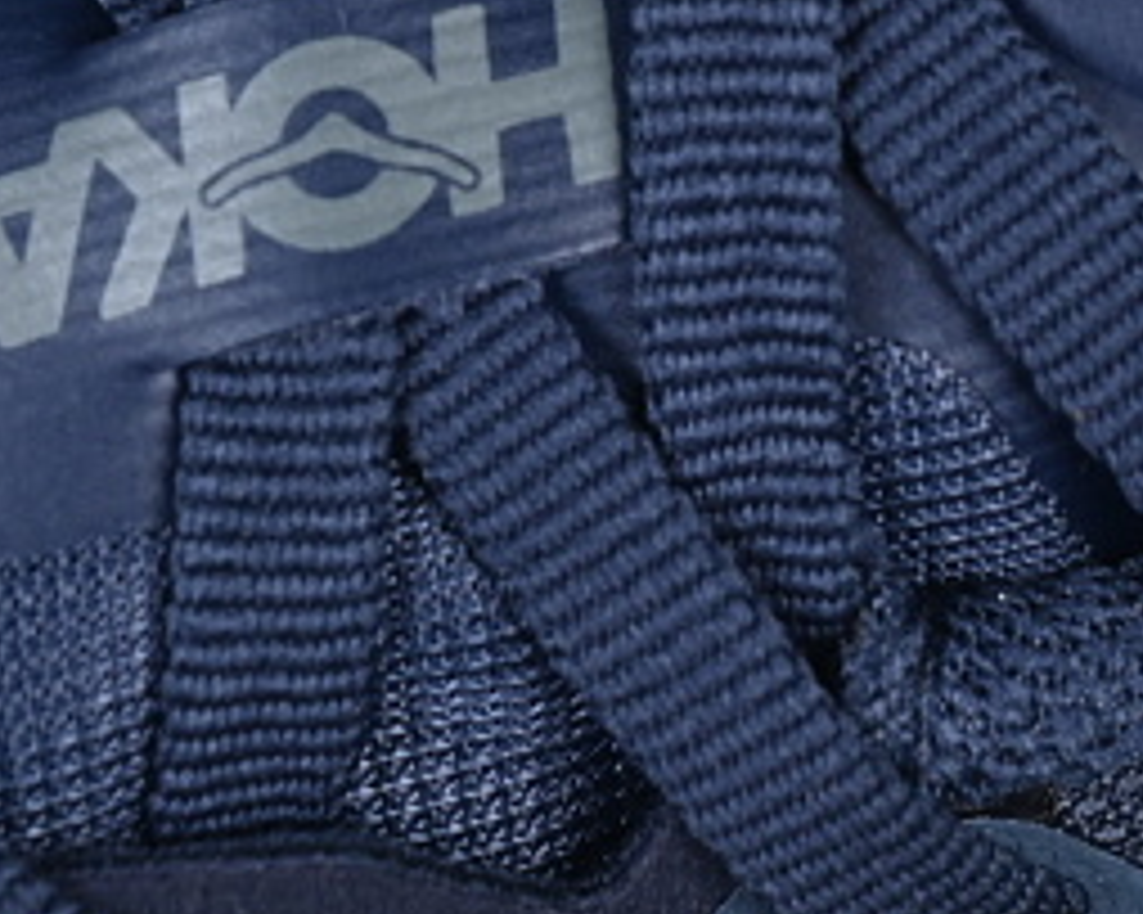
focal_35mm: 299
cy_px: -99
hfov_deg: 6.5
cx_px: 666
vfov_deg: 5.2
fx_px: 10111
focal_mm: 50
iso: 160
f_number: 6.3
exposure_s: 1/60
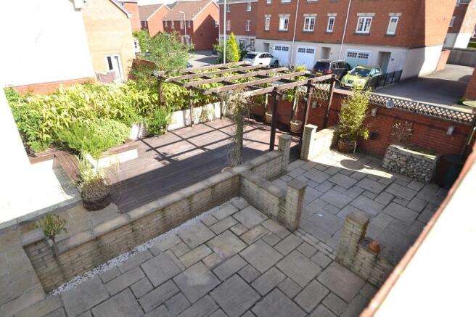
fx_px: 238
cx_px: 238
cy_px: 158
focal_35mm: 18
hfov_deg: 90.0
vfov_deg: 67.4
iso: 100
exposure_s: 1/200
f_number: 5
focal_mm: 12
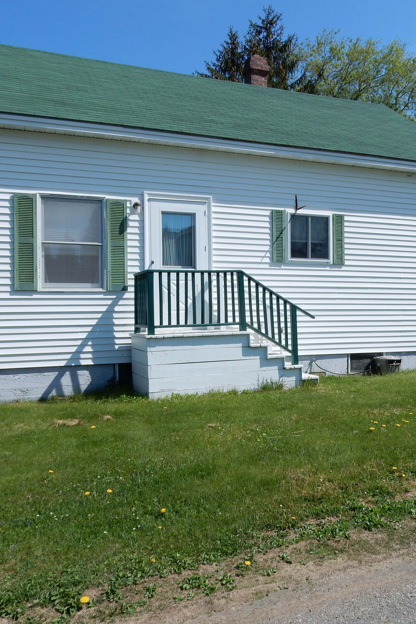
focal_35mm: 35
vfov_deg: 54.4
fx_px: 607
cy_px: 310
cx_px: 296
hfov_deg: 37.2
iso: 125
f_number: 3.7
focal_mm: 4.5
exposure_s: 1/1600
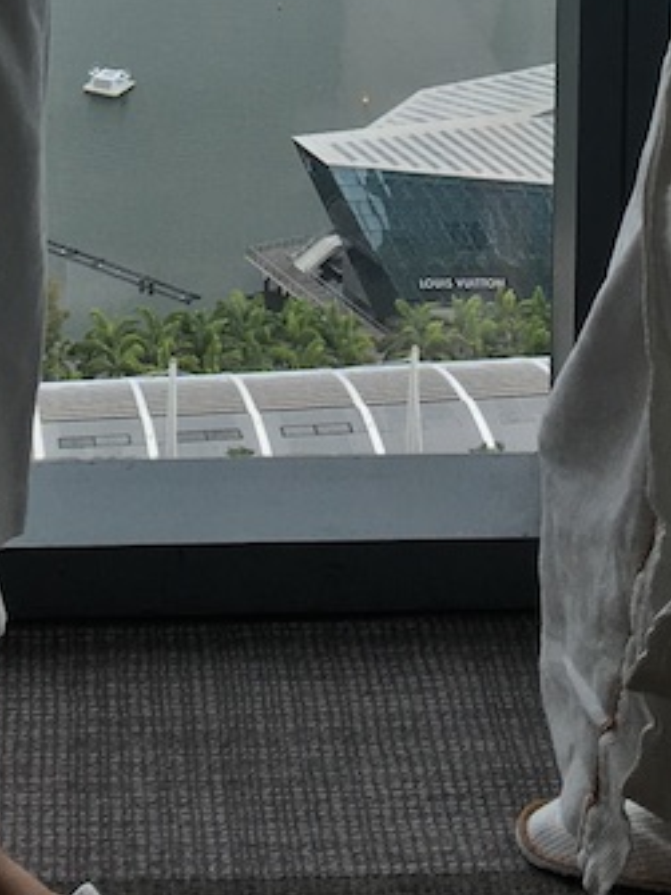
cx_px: 184
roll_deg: -1.0
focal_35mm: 104
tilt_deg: -8.5
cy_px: -492
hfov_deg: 14.2
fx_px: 2690
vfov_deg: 16.9
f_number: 2.2
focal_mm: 4.15
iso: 25
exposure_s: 1/283
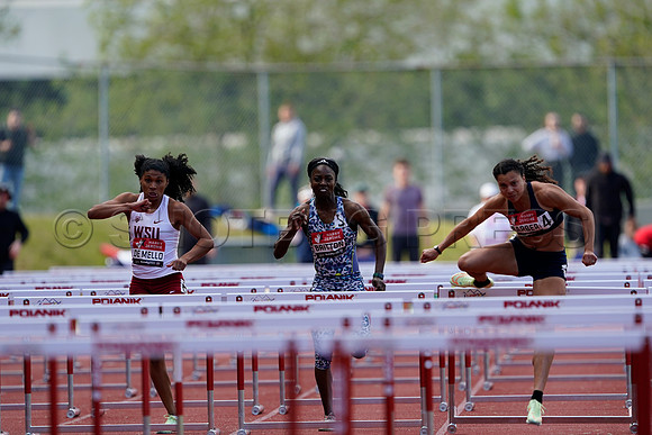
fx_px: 10869
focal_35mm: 600
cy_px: 218
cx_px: 326
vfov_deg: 2.3
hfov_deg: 3.4
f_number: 5
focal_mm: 600
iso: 500
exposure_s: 1/640
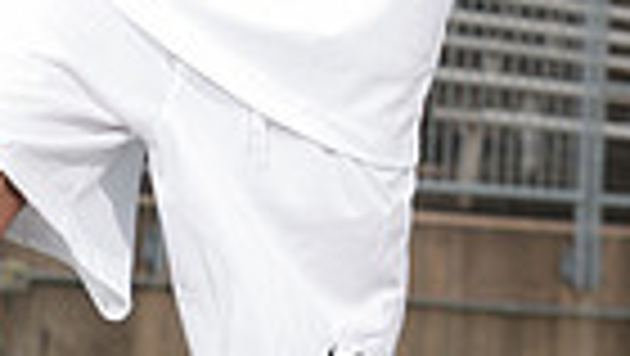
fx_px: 3945
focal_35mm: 236
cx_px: 369
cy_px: -469
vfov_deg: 5.0
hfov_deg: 9.1
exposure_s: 1/200
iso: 100
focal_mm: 70
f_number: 6.3
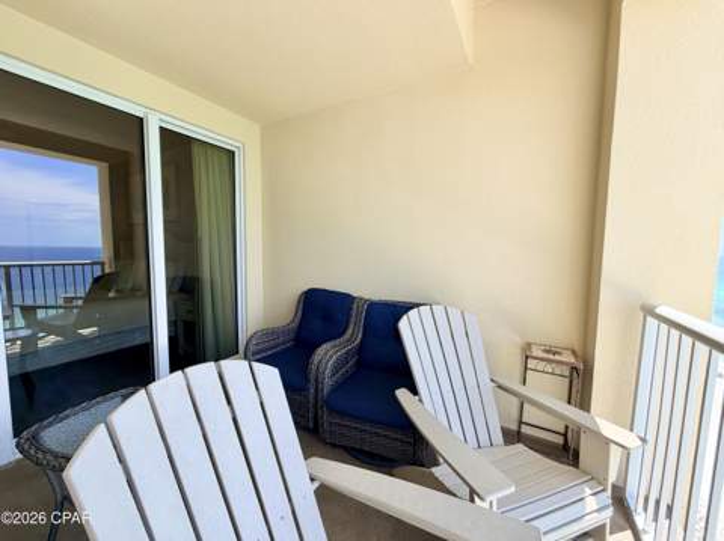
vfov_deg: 85.6
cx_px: 362
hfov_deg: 102.1
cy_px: 270
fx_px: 293
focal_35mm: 14
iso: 50
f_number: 2.2
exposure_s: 1/502
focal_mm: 2.22
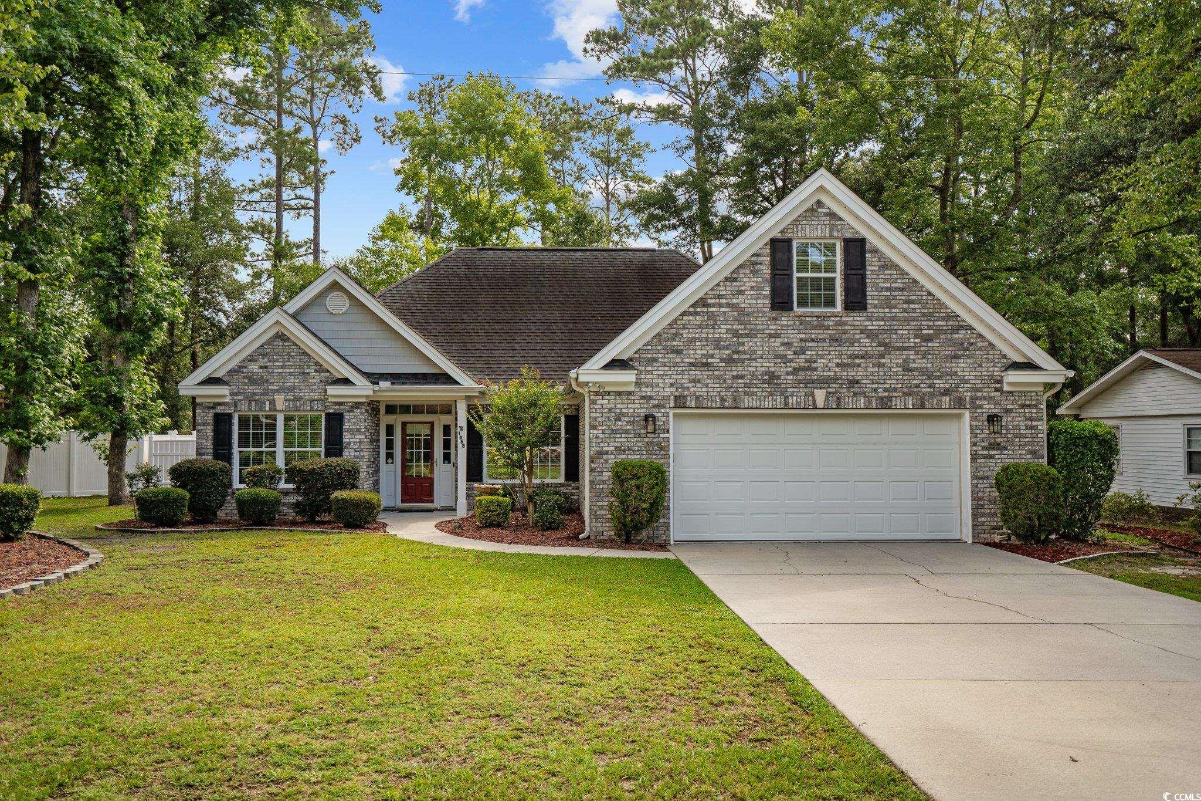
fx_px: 1001
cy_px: 400
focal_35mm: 30
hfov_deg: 61.9
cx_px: 600
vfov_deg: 43.6
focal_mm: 30
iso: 250
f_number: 4
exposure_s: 1/1000
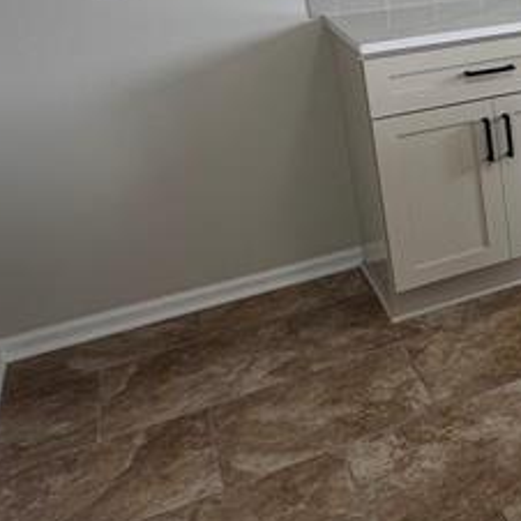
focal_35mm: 56
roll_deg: +1.1
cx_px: 959
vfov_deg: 28.7
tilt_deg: -9.6
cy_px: 0
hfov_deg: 20.5
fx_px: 954
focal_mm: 2.22
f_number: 2.2
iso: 64
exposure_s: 1/120
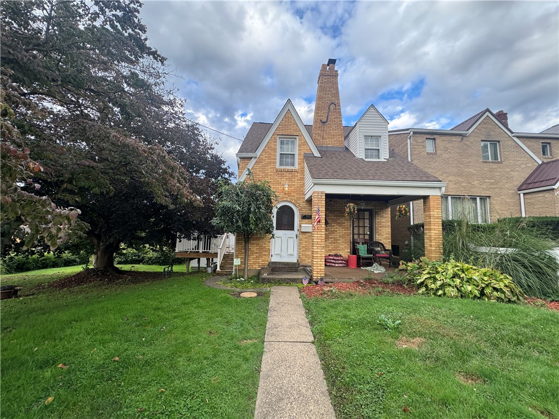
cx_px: 280
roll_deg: -1.1
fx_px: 226
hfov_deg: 102.1
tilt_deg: +4.1
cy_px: 210
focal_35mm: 14
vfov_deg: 85.7
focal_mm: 2.22
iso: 40
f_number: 2.2
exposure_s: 1/161
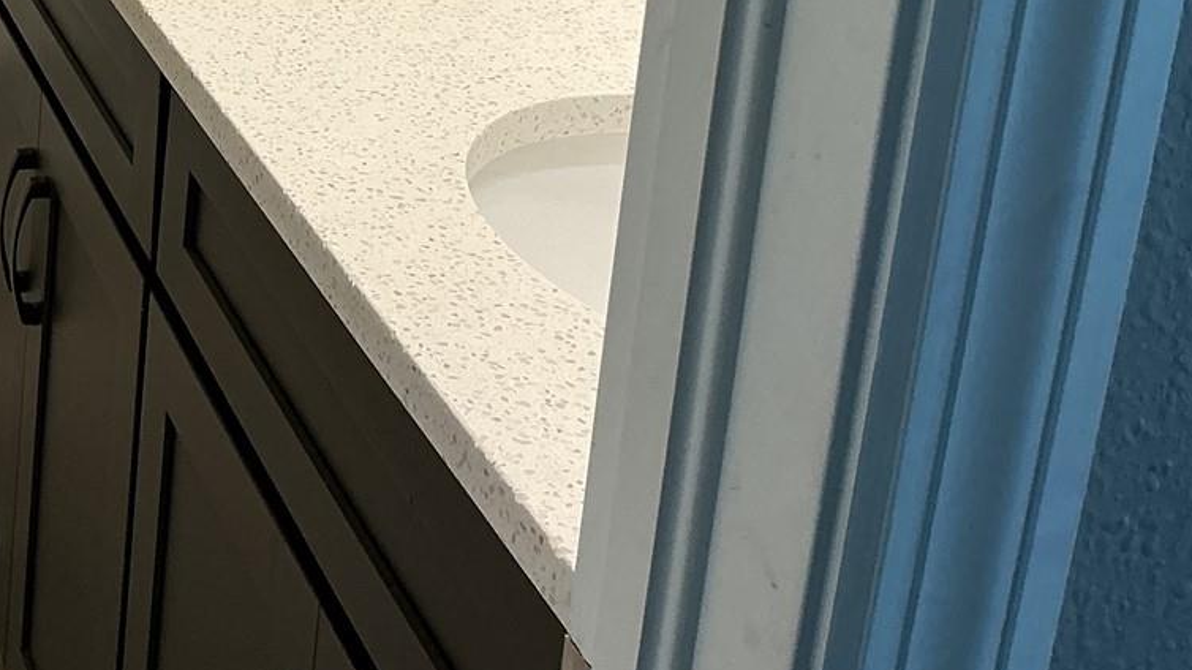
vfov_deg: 17.1
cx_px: 14
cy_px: -153
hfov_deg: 29.5
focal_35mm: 67
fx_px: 2118
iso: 64
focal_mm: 3
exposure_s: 1/60
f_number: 1.8
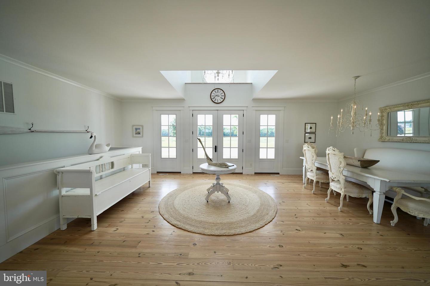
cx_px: 215
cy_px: 143
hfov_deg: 112.6
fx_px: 143
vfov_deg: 90.0
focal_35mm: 12
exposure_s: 1/160
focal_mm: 12
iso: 125
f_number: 4
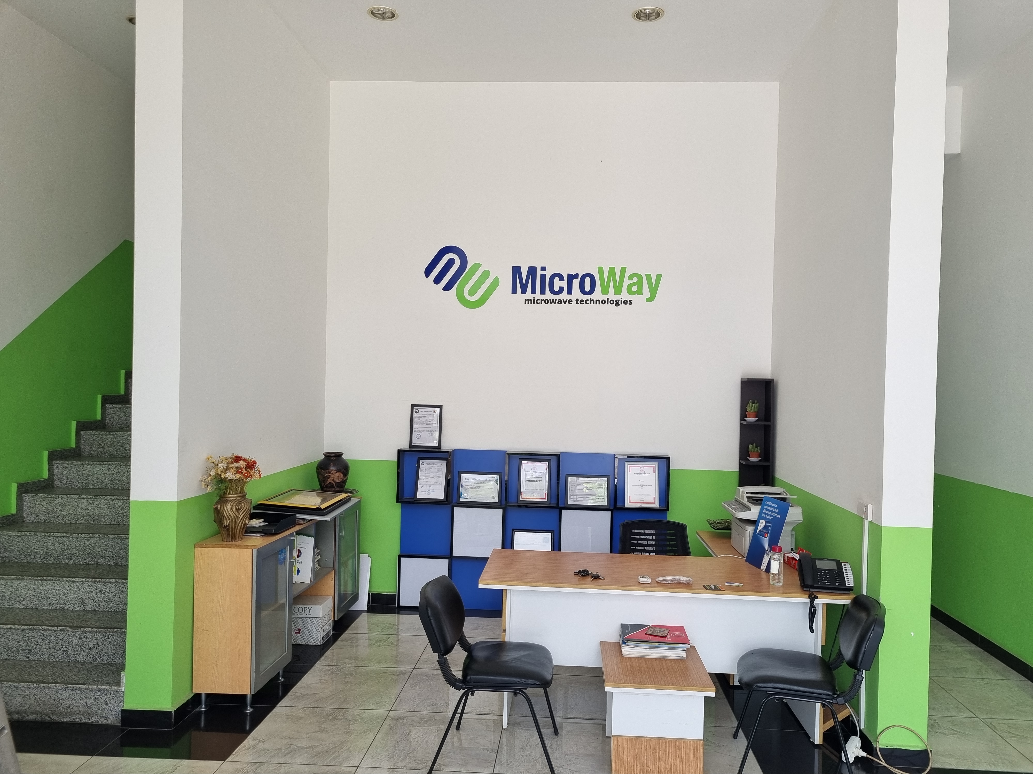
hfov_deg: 67.3
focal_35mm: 26
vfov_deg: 53.1
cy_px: 387
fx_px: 776
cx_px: 516
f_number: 1.8
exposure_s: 1/127
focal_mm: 5.4
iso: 50
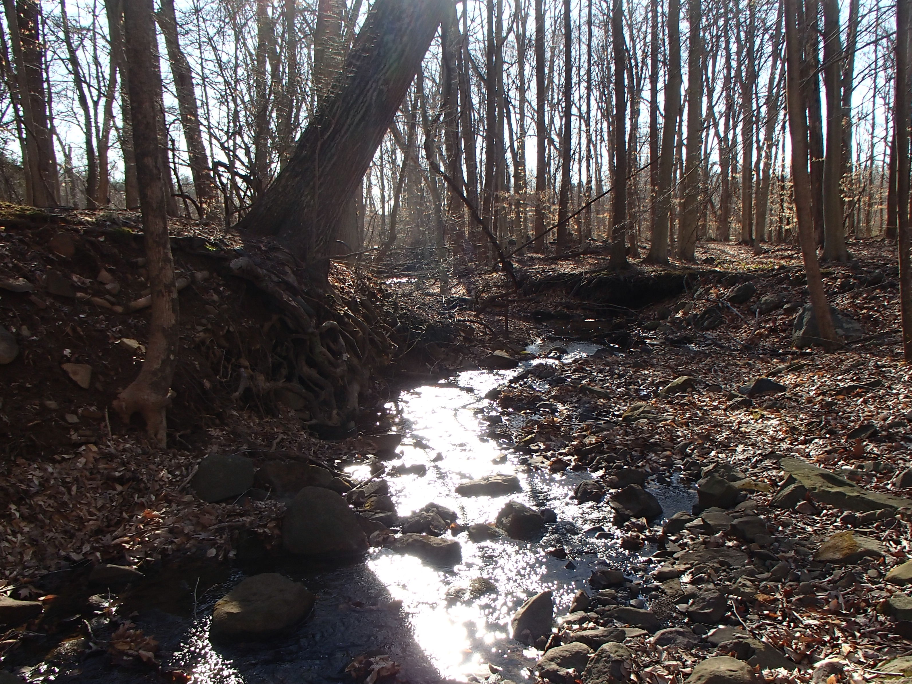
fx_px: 922
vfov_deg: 40.5
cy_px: 419
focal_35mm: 35
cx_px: 468
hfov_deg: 52.6
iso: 100
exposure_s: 1/250
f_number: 3.9
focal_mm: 5
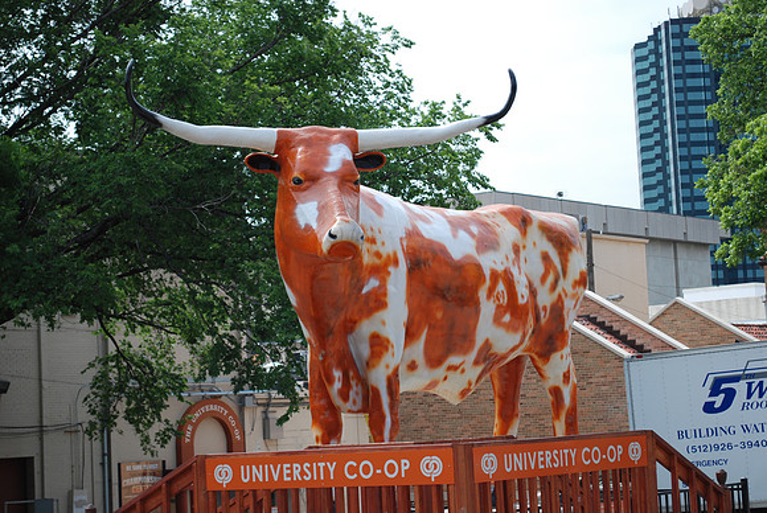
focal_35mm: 82
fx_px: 1759
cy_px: 256
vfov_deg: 16.6
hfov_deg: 24.6
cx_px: 384
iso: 180
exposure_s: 1/500
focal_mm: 55
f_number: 5.6
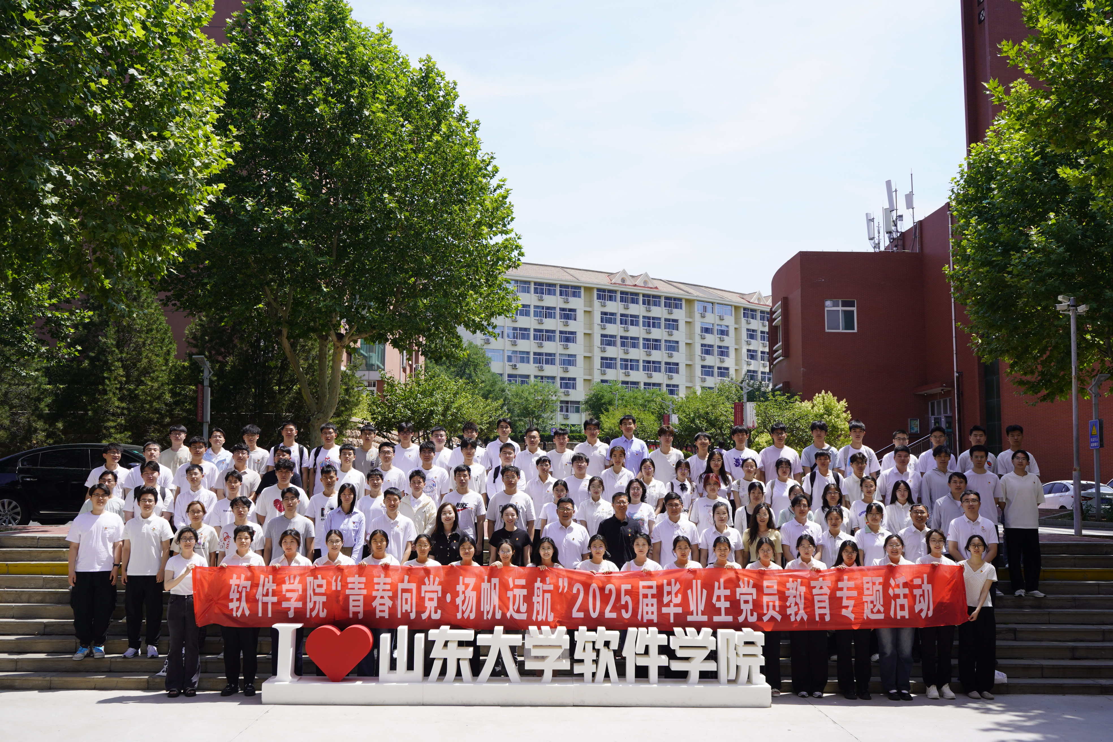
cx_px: 556
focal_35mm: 32
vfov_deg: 41.1
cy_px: 371
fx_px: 989
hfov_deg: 58.7
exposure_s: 1/125
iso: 100
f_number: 9
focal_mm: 32
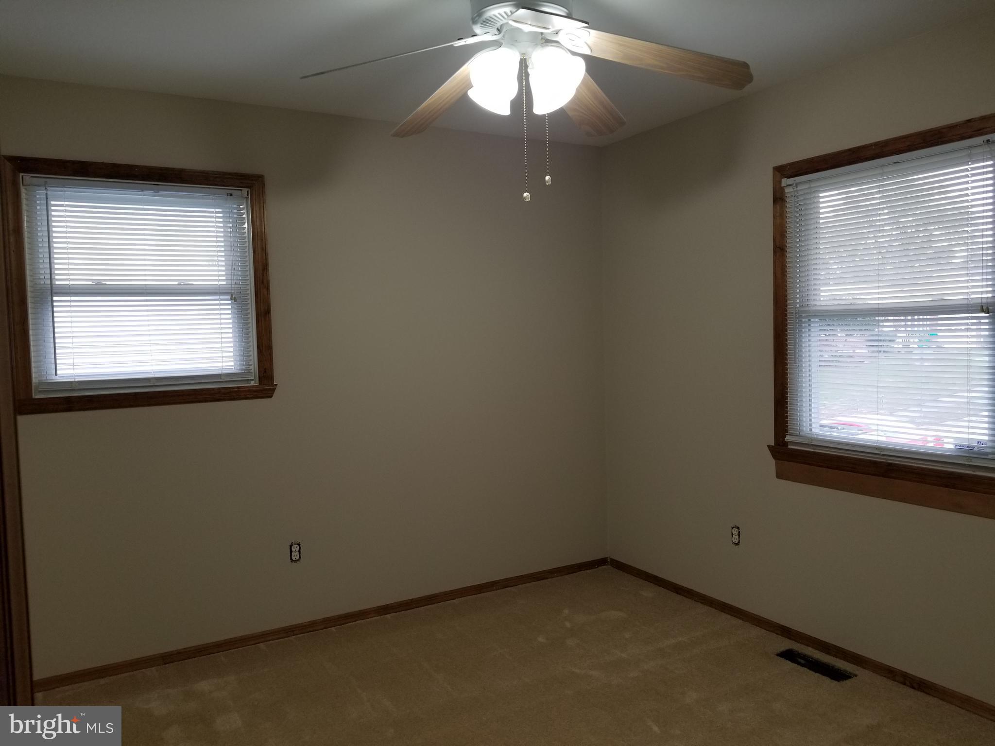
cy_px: 373
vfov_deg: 53.1
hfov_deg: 67.3
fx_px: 747
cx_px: 498
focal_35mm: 26
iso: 50
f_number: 1.7
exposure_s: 1/60
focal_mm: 4.25
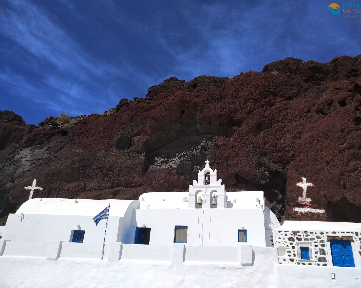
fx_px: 246
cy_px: 144
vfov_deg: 60.9
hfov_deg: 72.6
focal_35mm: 23
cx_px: 187
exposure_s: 1/2052
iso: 100
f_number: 2.2
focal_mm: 3.81
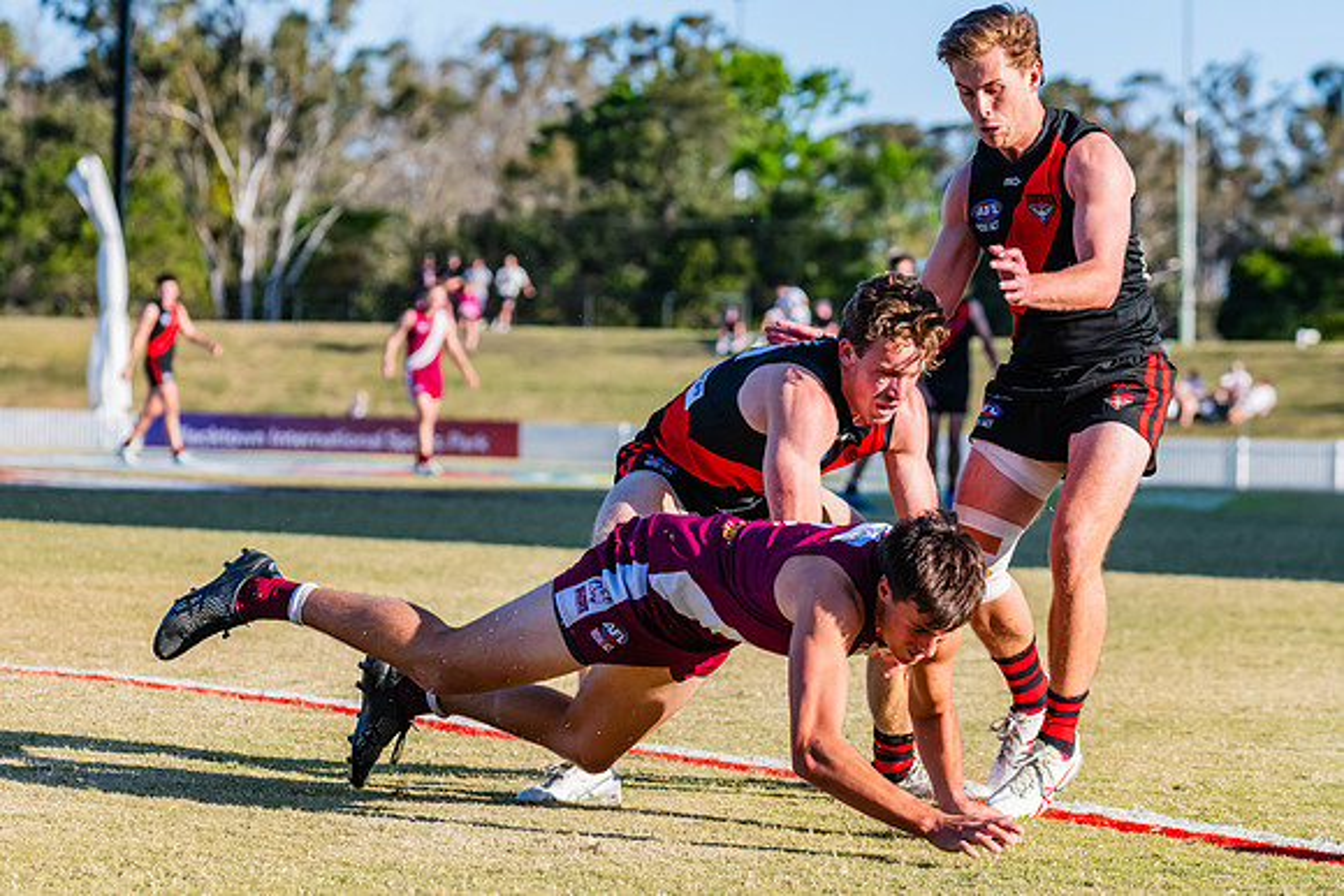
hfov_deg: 11.1
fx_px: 6915
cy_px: 476
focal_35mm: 185
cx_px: 630
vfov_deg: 7.4
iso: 800
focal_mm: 170
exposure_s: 1/1600
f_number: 7.1
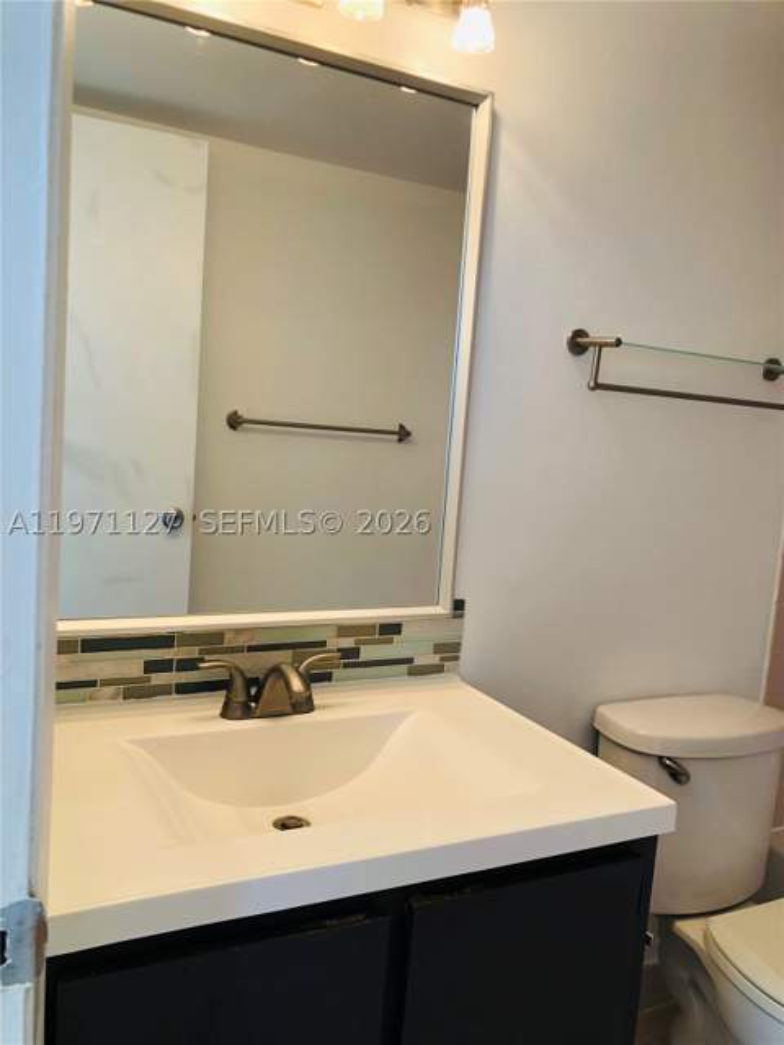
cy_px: 522
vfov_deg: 63.4
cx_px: 392
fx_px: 846
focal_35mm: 28
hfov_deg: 49.7
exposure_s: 1/120
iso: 50
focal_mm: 3.99
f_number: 1.8
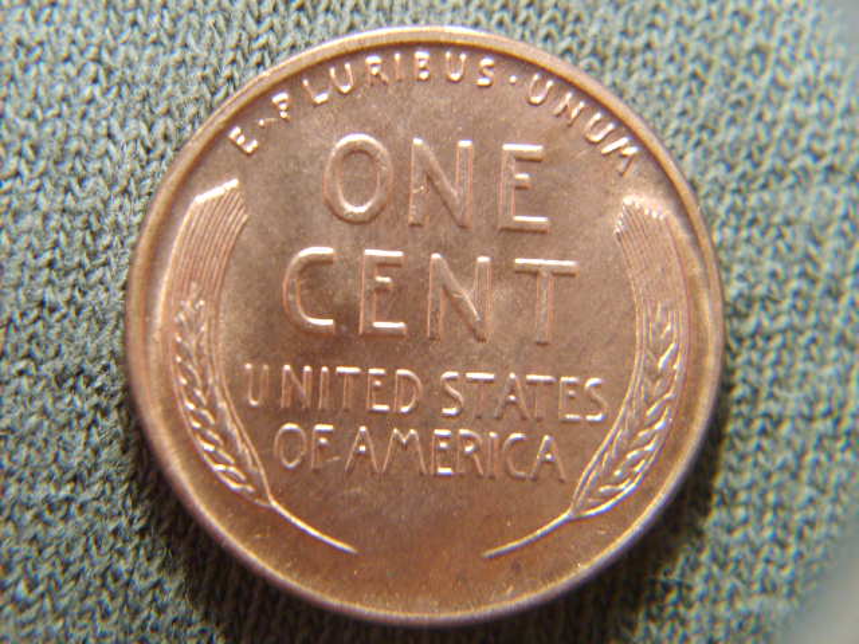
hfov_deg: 52.6
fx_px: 869
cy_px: 322
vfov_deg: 40.7
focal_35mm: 35
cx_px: 430
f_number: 2.8
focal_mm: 5.8
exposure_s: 1/3
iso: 140
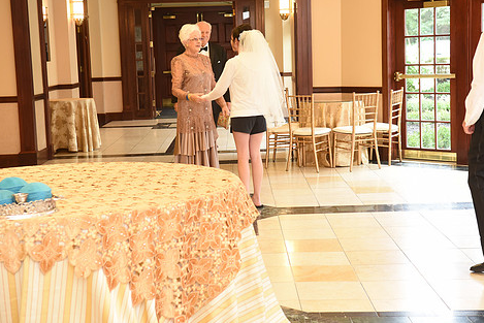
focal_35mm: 68
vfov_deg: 20.0
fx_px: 914
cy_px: 137
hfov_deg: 29.6
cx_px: 256
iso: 2000
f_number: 5.6
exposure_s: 1/80
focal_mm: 55
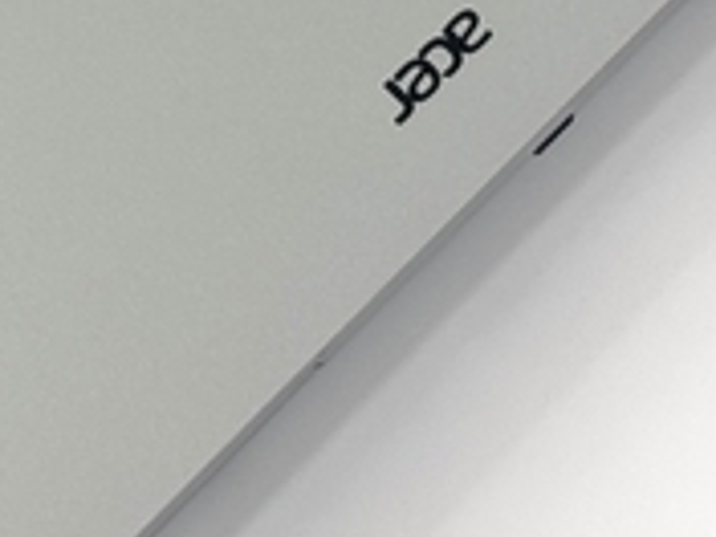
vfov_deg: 6.8
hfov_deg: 8.9
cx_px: -342
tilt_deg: -45.6
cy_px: -24
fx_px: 4509
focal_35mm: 218
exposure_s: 1/213
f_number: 1.78
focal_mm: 6.76
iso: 50
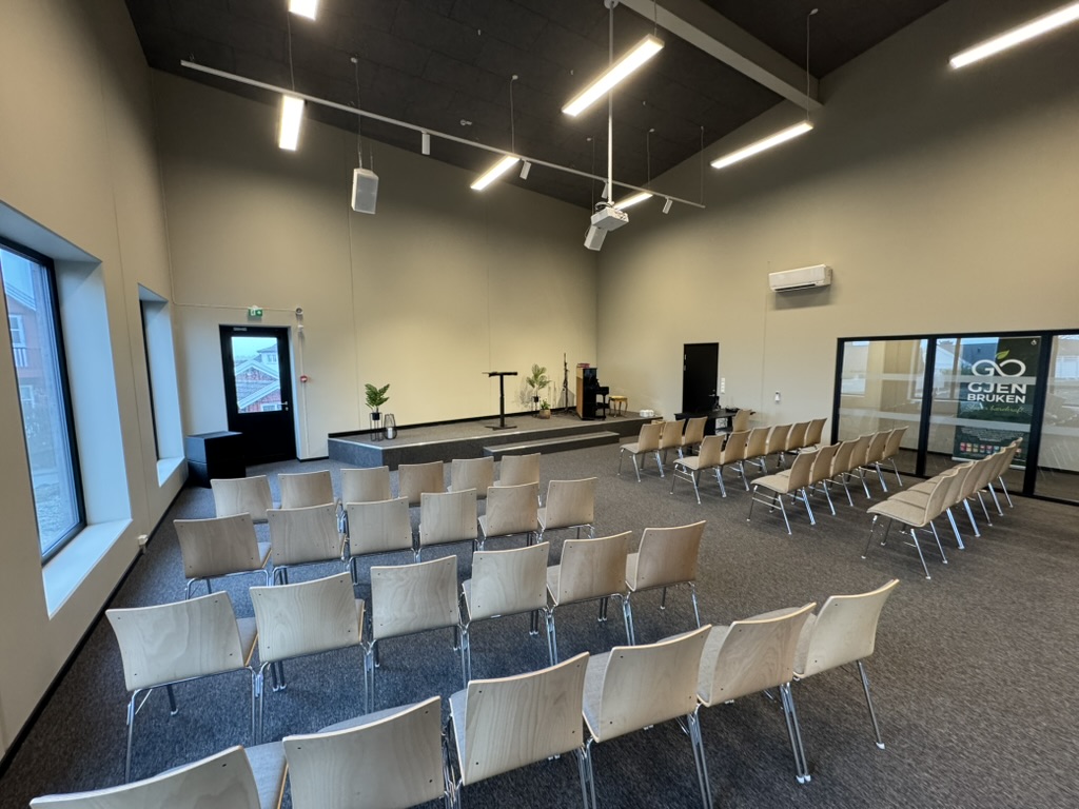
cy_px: 404
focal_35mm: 14
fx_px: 436
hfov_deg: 102.1
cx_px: 540
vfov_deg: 85.7
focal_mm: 2.22
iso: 250
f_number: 2.2
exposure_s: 1/100
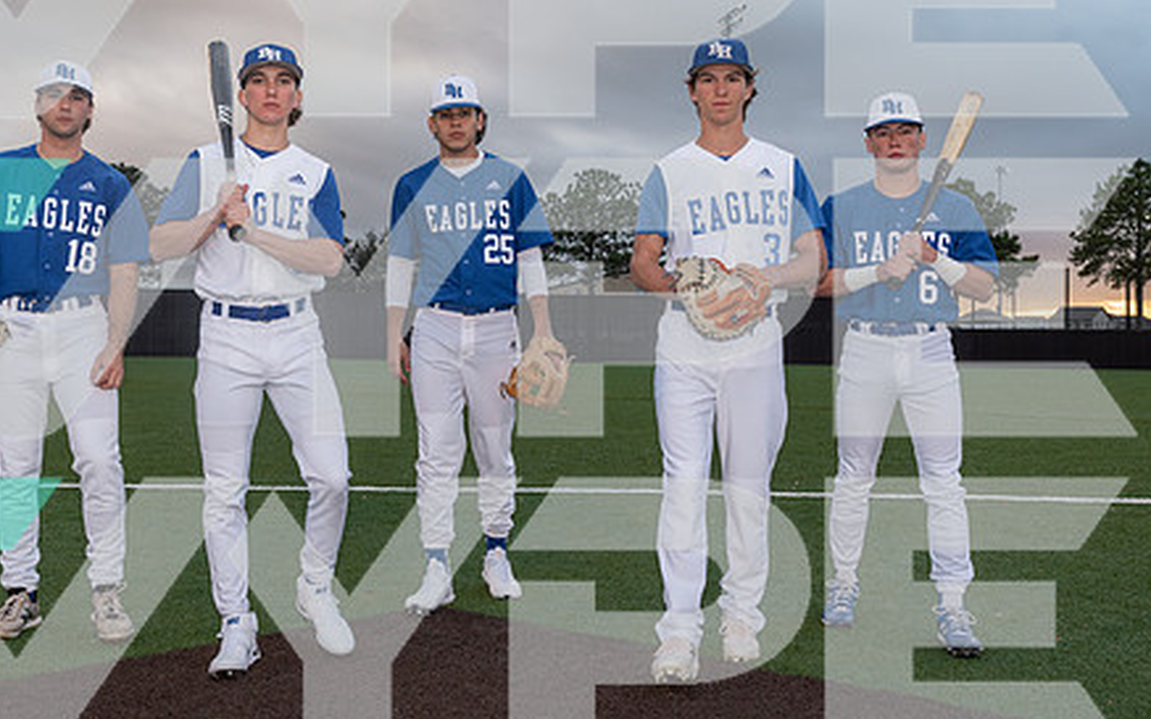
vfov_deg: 27.9
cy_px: 299
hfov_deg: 43.3
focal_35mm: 46
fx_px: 1443
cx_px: 466
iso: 400
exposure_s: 1/250
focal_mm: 34
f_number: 7.1
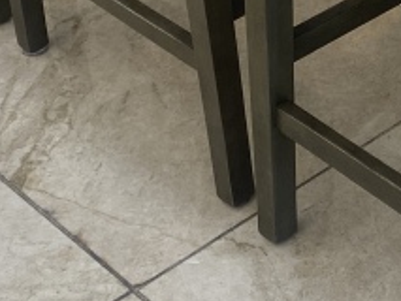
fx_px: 1449
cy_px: 24
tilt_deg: -35.4
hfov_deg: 15.4
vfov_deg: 11.8
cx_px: 410
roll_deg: +4.9
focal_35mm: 125
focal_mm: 4.25
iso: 100
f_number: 1.8
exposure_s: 1/120
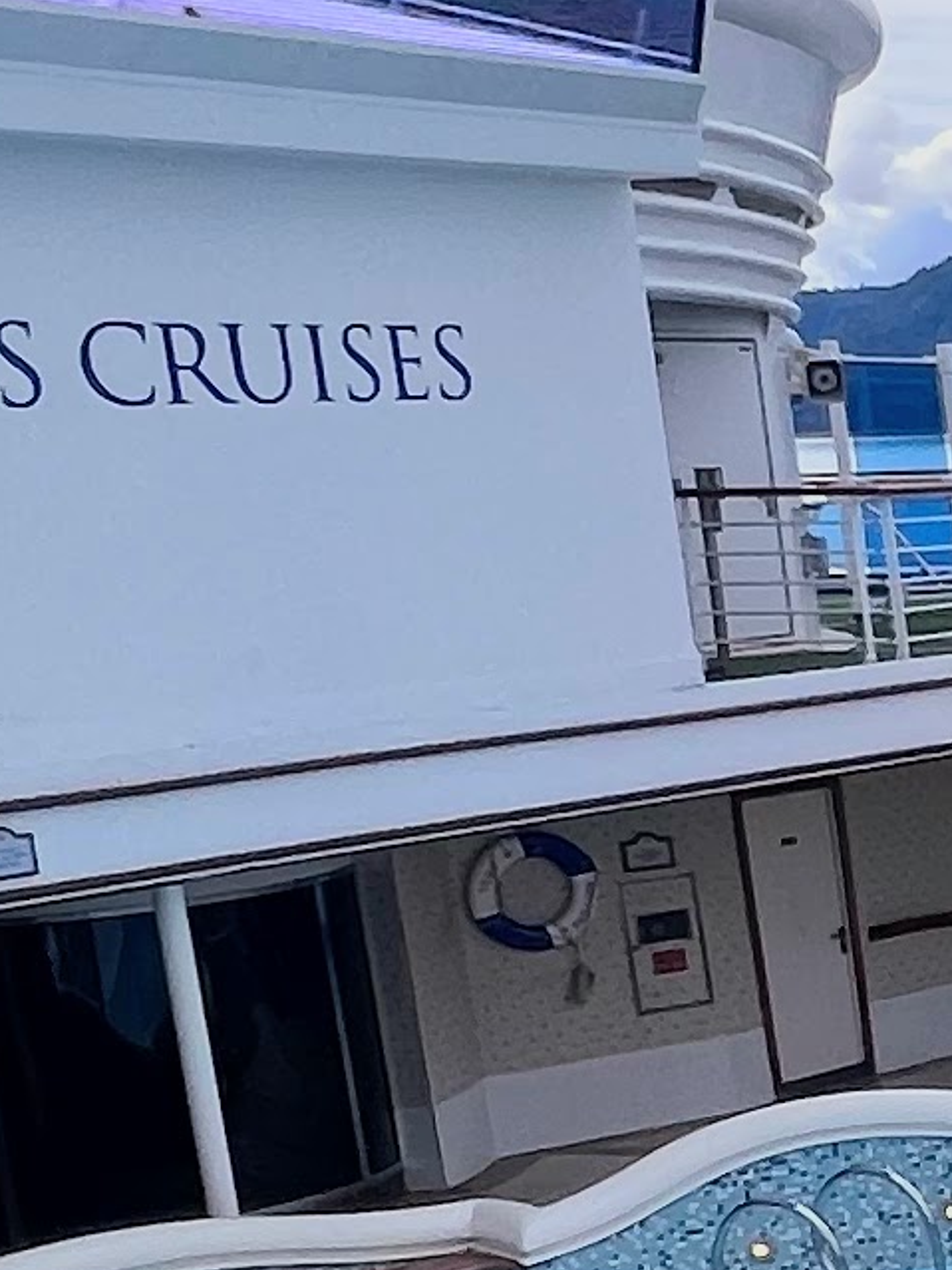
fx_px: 3008
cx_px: 2643
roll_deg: +1.7
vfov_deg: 23.5
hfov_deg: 12.0
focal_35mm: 82
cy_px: 998
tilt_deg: -10.4
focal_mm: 1.57
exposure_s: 1/2370
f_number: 1.8
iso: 32
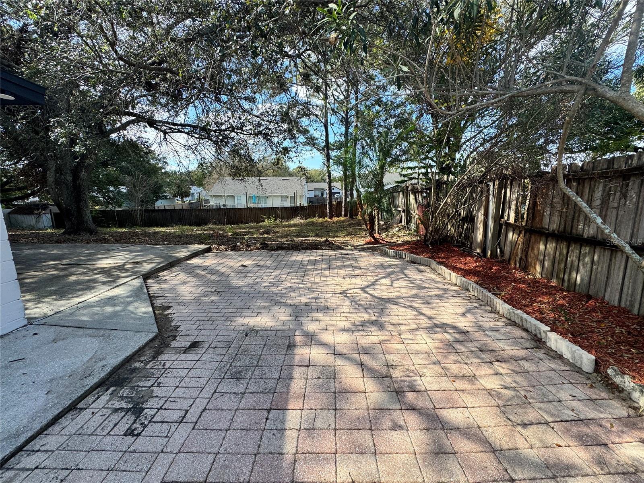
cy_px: 242
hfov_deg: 102.1
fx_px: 260
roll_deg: +0.0
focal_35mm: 14
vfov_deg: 85.7
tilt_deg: -11.6
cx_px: 322
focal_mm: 2.22
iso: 50
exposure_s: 1/610
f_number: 2.2
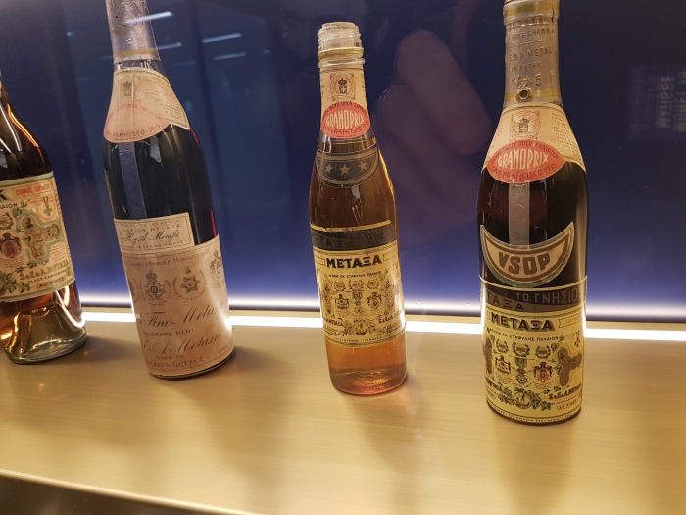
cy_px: 258
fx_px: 515
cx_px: 343
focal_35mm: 26
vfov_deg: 53.1
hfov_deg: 67.3
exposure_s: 1/50
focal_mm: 4.2
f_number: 1.7
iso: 100
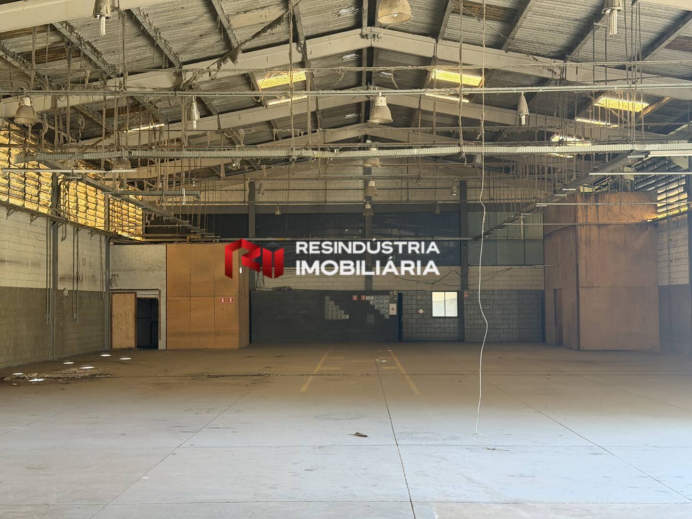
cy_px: 260
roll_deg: +0.2
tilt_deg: +2.5
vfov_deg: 30.3
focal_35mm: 48
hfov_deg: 39.7
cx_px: 346
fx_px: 960
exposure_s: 1/40
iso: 400
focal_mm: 6.76
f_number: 1.78
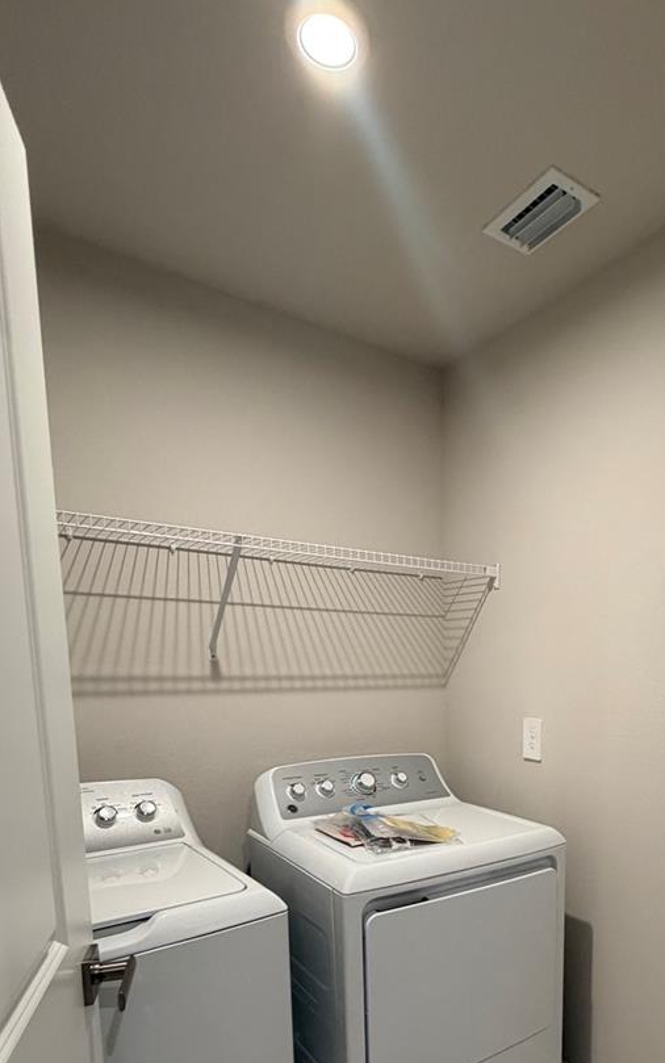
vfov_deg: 75.4
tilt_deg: -7.0
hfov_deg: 53.0
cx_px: 485
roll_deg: -0.3
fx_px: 638
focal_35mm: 22
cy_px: 762
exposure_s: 1/120
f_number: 2.2
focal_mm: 2.22
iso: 320
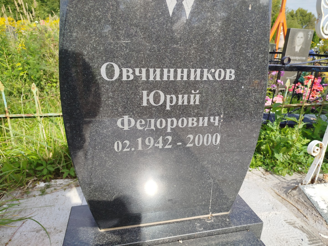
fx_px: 227
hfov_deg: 71.6
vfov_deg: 56.8
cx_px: 164
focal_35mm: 24
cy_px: 123
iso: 50
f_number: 1.7
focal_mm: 5.31
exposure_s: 1/973
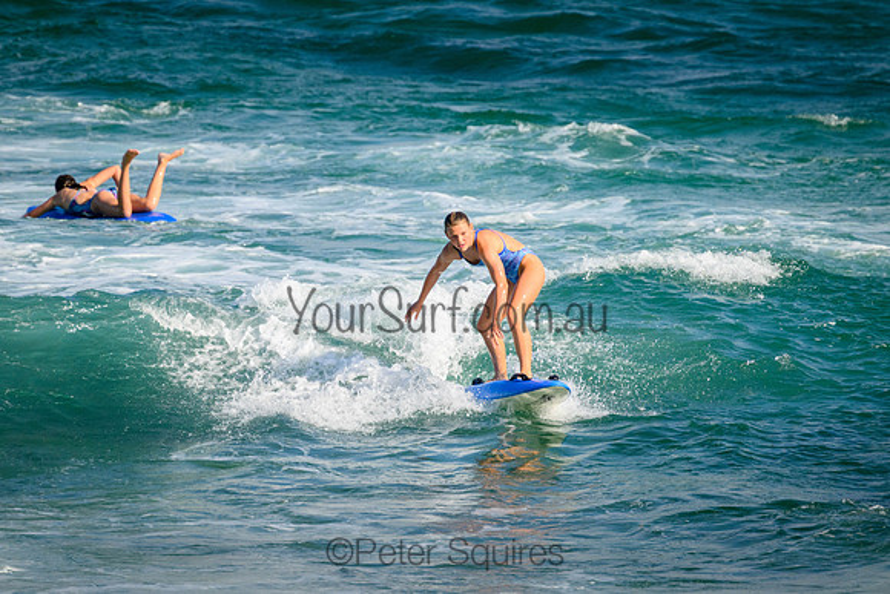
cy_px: 297
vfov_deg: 1.7
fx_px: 19781
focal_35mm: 800
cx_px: 445
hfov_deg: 2.6
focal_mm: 800
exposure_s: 1/2000
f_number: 11
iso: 1100
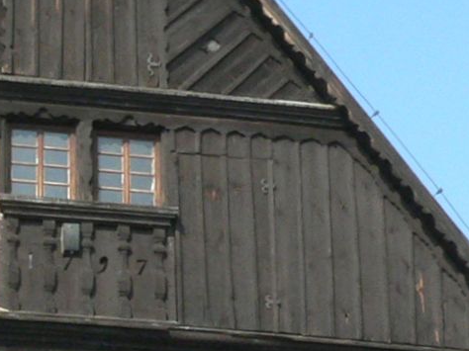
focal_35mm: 151
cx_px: 69
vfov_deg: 9.5
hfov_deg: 13.0
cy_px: 574
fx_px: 2045
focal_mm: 6
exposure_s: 1/250
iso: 200
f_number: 8
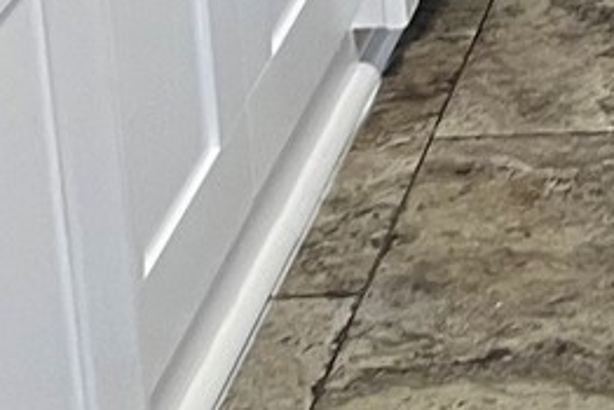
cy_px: -691
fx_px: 3601
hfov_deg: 9.2
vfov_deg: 6.1
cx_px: 1216
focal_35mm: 211
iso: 80
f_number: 1.6
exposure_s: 1/60
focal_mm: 5.1
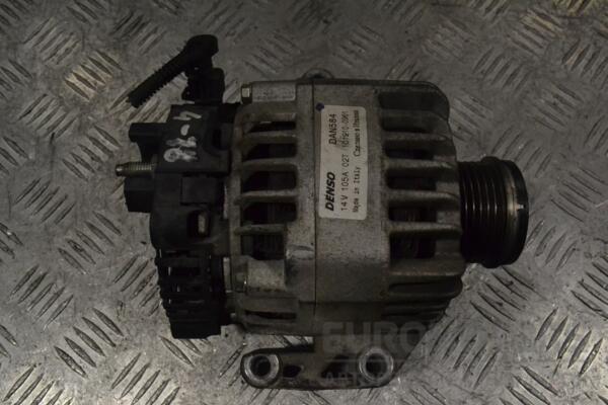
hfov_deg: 57.2
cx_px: 304
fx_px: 557
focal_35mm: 33
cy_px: 202
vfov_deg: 40.0
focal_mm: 22
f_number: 11
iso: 3200
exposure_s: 1/500
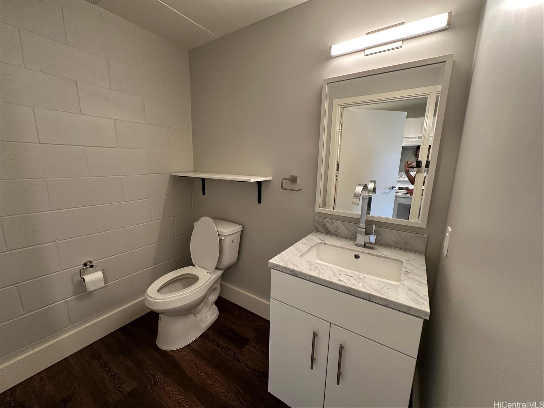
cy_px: 204
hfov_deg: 102.1
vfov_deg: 85.7
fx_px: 220
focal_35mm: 14
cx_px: 272
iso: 160
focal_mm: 2.22
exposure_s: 1/60
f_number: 2.2
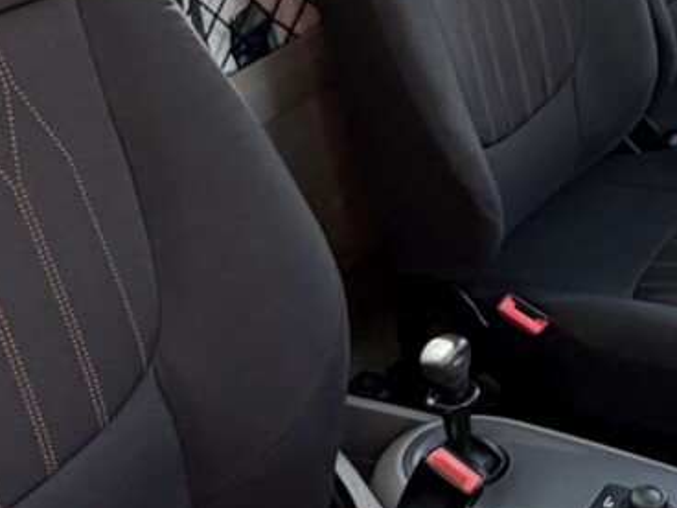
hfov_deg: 24.7
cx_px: 648
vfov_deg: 19.3
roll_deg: -0.1
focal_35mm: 76
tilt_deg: -24.3
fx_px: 1486
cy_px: 147
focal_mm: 2.22
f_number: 2.2
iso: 40
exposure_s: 1/129
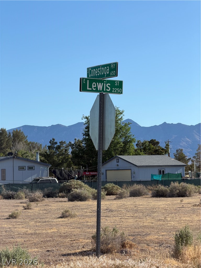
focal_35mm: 100
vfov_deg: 19.6
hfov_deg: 14.8
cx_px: 100
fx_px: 774
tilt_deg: +2.7
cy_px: 134
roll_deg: +1.2
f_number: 2.8
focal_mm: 16.89
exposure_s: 1/694
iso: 20
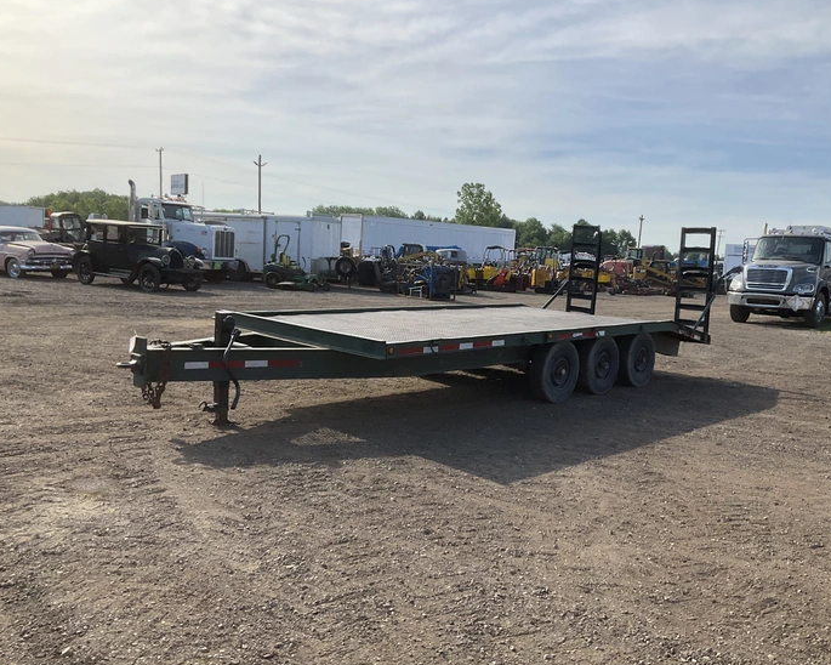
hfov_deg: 57.1
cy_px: 333
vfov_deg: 47.1
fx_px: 762
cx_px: 446
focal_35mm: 31
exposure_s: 1/1626
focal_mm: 3
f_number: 1.8
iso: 25
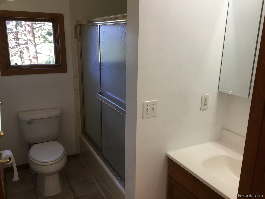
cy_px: 100
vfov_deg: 45.4
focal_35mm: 31
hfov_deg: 58.4
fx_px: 237
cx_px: 132
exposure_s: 1/40
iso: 32
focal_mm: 3.3
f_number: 2.4
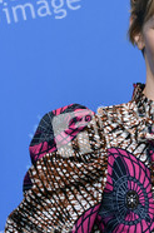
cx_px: 153
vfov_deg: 6.7
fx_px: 1981
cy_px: 190
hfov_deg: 4.4
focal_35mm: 307
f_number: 3.2
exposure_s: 1/400
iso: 640
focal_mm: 95
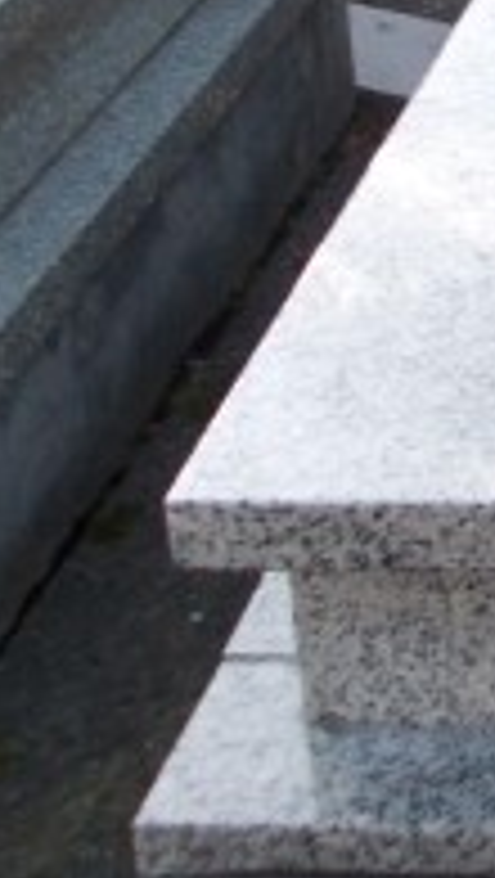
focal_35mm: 100
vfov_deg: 20.8
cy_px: 59
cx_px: 999
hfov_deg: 11.0
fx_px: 2328
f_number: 2.7
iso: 125
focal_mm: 4
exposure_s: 1/250
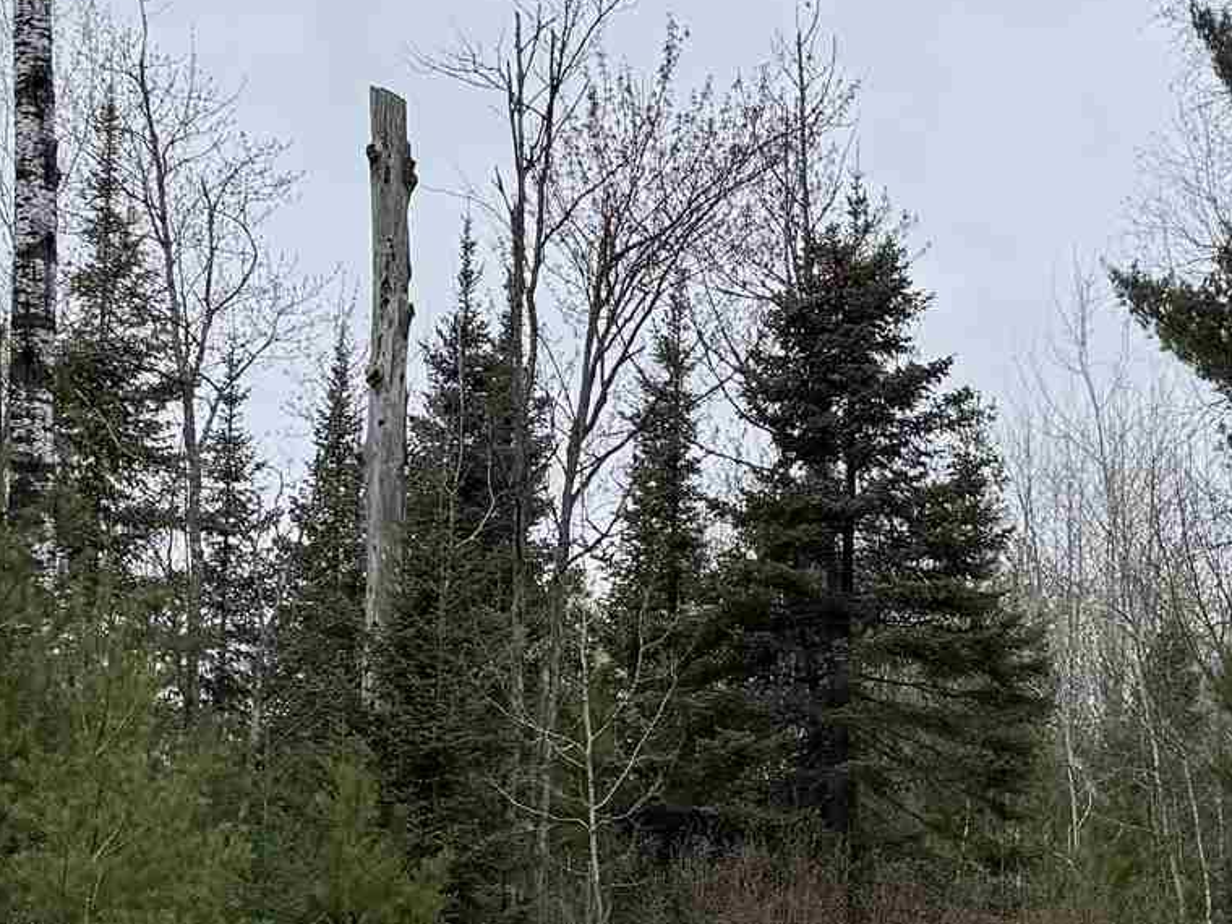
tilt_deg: +1.5
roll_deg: -1.6
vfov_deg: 15.0
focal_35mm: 97
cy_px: 909
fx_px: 3452
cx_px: 926
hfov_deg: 20.1
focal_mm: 6.76
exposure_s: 1/2703
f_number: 1.78
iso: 80
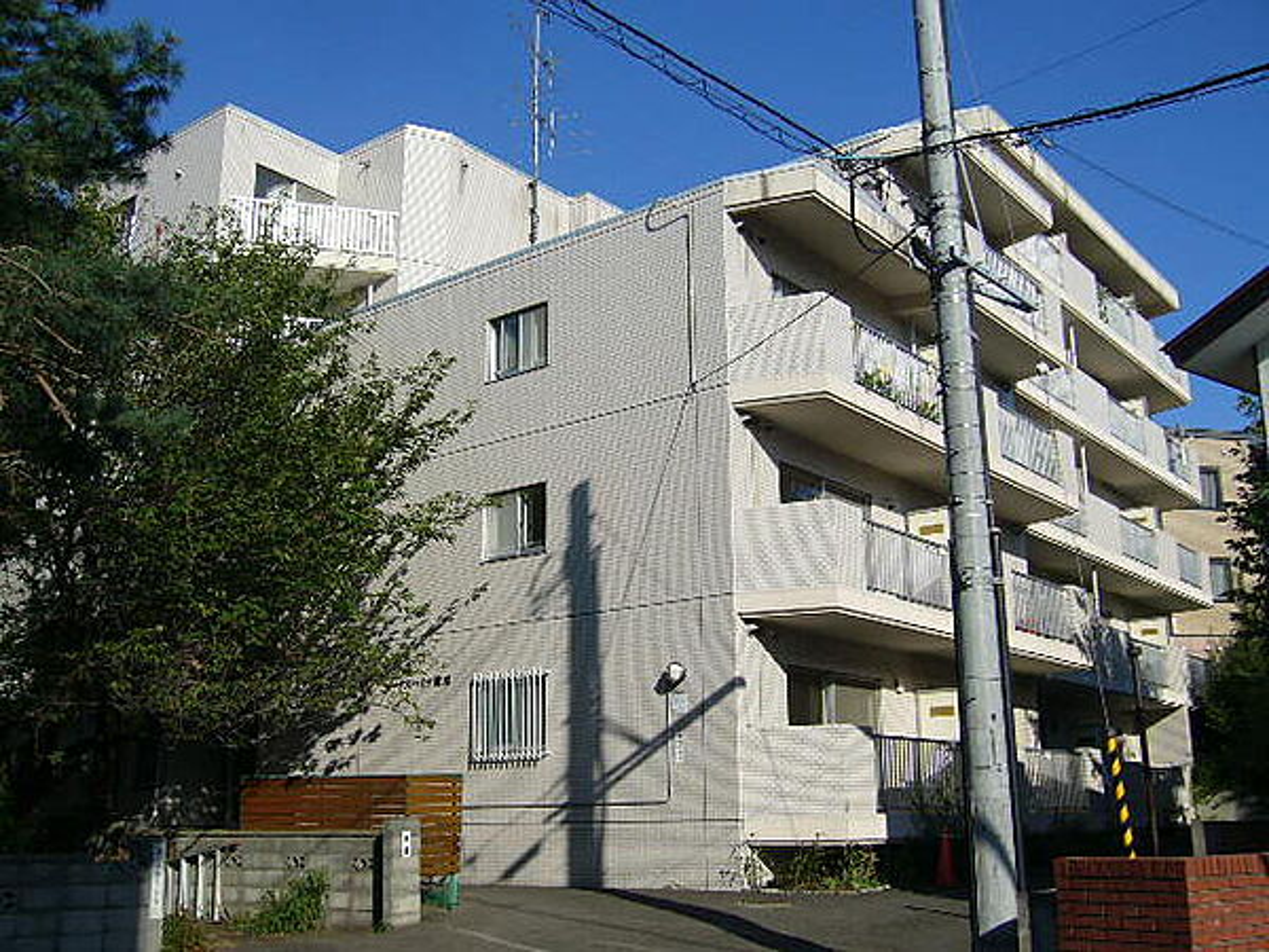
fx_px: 1283
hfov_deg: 52.6
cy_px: 476
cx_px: 634
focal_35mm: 35
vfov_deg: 40.7
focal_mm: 5.8
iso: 80
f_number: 5.6
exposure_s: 1/400
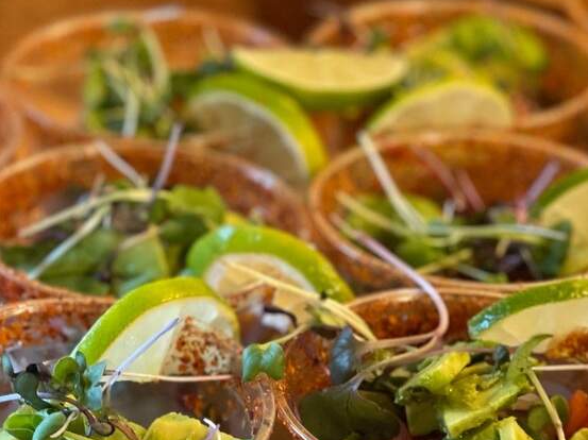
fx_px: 2360
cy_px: 351
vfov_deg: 10.6
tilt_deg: -32.2
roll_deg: -2.3
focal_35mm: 139
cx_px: 229
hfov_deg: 14.2
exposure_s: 1/40
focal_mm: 7.5
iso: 320
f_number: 2.2
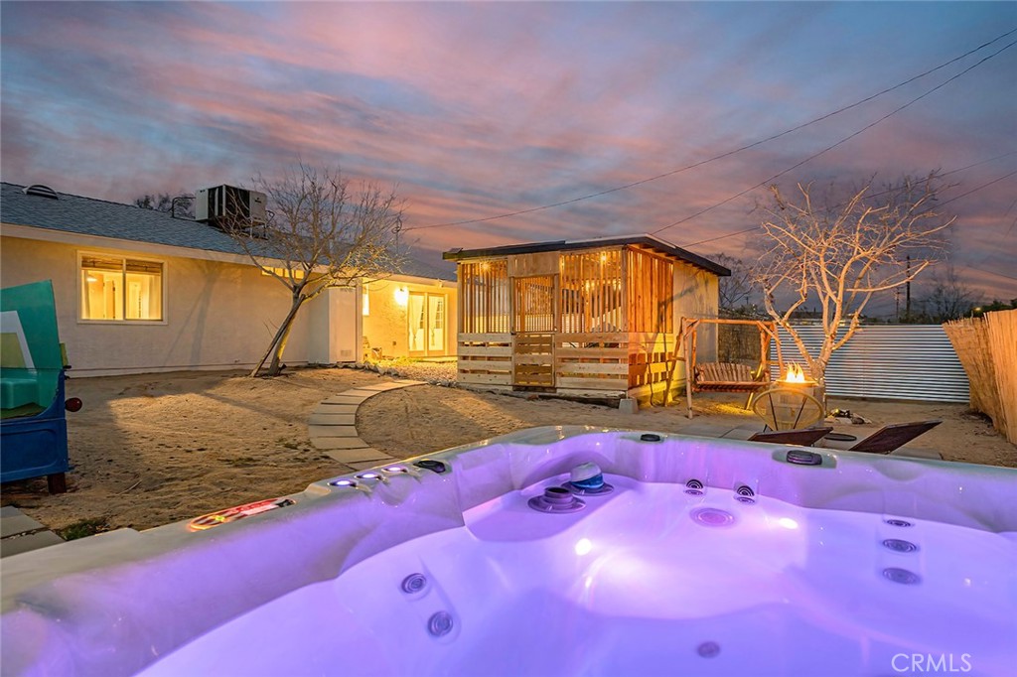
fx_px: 565
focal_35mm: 20
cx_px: 508
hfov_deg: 84.0
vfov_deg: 61.9
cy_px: 338
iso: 320
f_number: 5.6
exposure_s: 1.3
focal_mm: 20
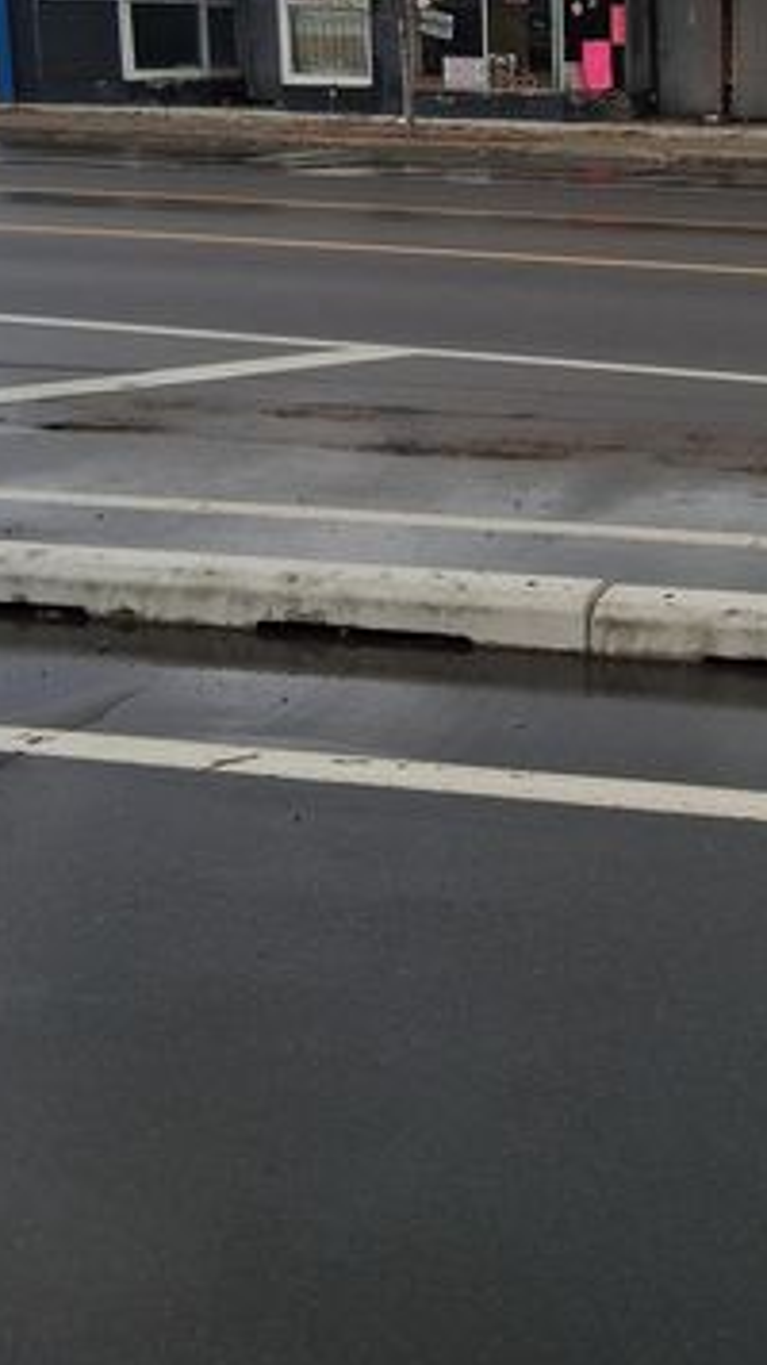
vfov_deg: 38.2
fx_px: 1918
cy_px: 351
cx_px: 848
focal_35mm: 53
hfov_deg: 21.4
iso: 25
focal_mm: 3.98
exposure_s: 1/275
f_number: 1.8
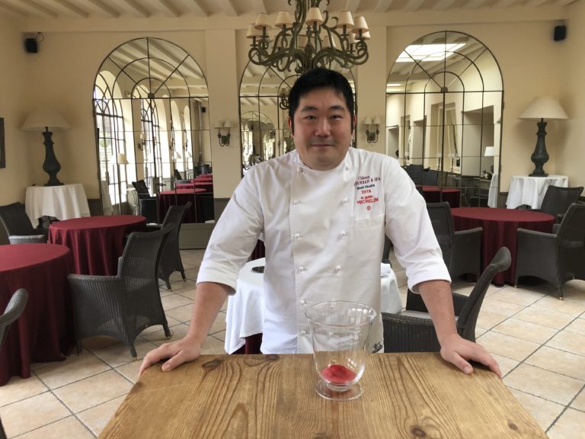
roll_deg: +1.6
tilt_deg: -9.2
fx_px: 473
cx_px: 292
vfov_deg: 49.7
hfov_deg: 63.4
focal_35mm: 28
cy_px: 220
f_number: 1.8
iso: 40
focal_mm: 4
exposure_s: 1/20
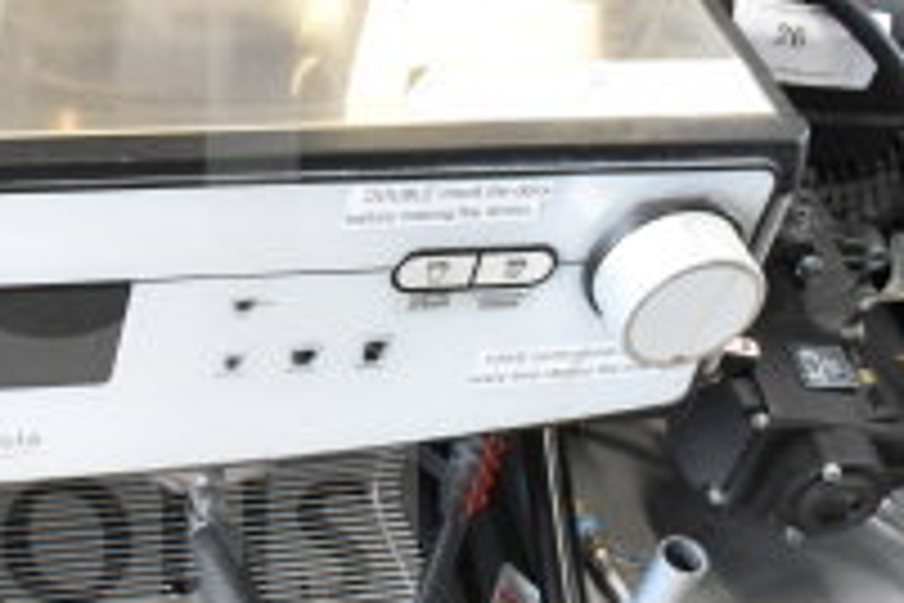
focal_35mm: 96
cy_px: 290
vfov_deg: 14.3
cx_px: -90
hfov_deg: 20.4
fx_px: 2398
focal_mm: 21
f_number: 5.6
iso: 6400
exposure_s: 1/125
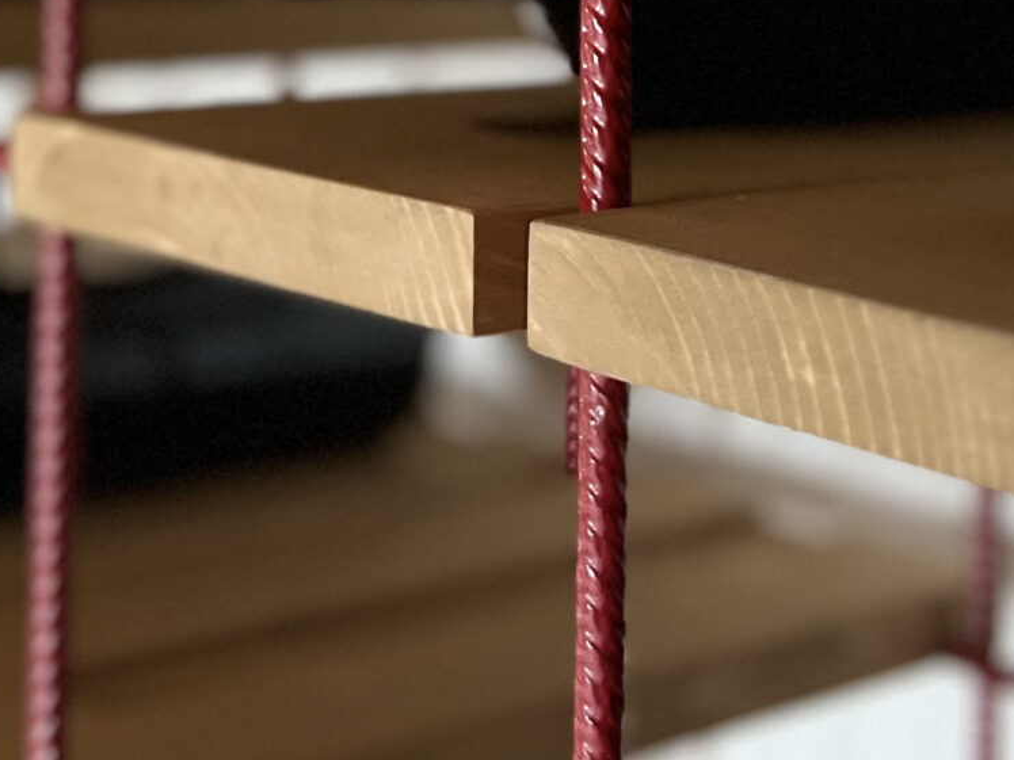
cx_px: 220
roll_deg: -1.6
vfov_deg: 15.1
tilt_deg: +4.1
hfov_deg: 21.8
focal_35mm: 89
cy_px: -463
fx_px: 2607
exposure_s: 1/50
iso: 320
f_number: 1.5
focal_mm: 5.7
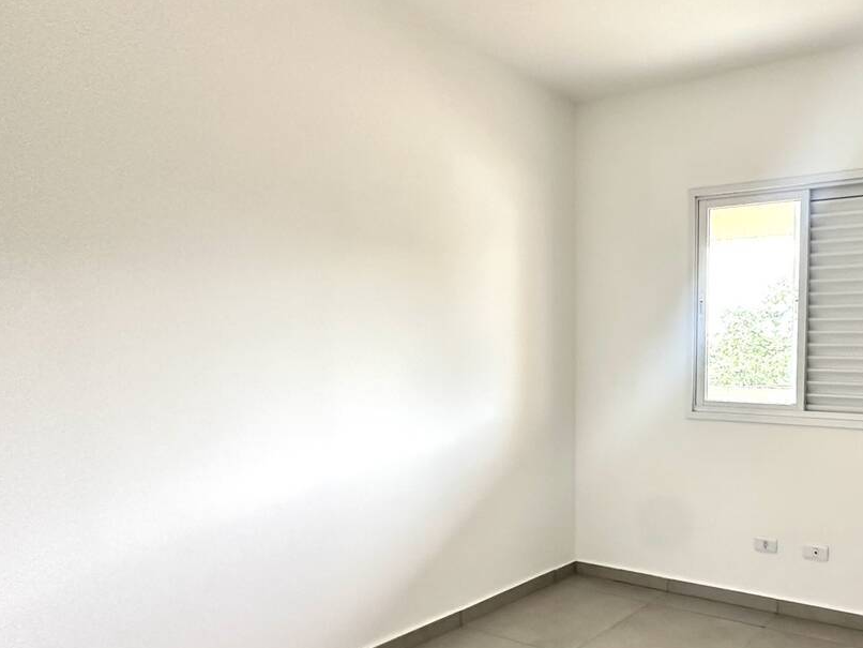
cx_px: 733
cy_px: 403
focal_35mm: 25
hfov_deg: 61.4
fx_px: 623
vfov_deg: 54.3
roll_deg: -1.2
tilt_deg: -4.0
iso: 500
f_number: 2.2
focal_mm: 2.22
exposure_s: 1/60
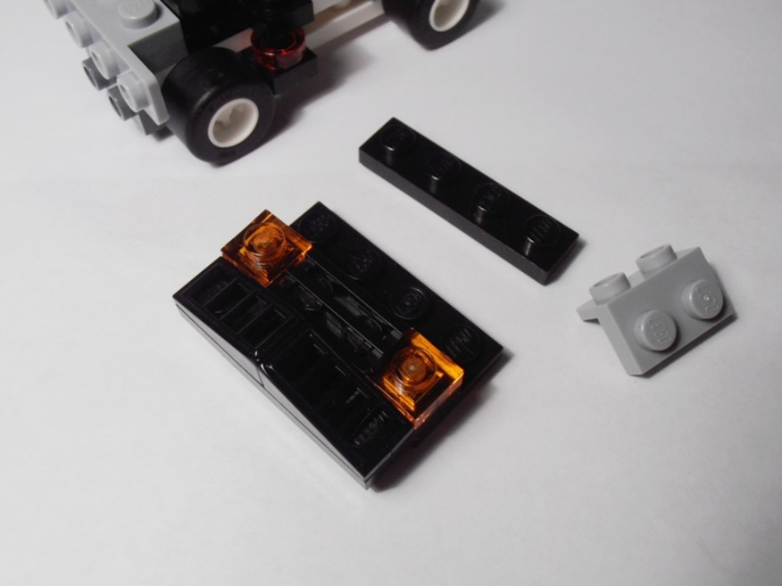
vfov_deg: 37.7
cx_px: 387
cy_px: 294
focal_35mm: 38
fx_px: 858
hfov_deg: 49.0
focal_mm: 6.61
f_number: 3.9
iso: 80
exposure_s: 1/60
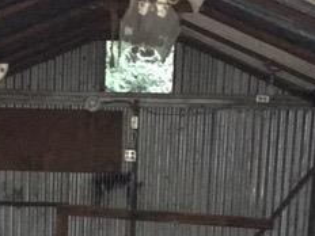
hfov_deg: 24.2
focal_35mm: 80
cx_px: 92
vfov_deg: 17.6
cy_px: 281
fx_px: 728
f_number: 2.2
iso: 1250
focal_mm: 4.15
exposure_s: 1/16
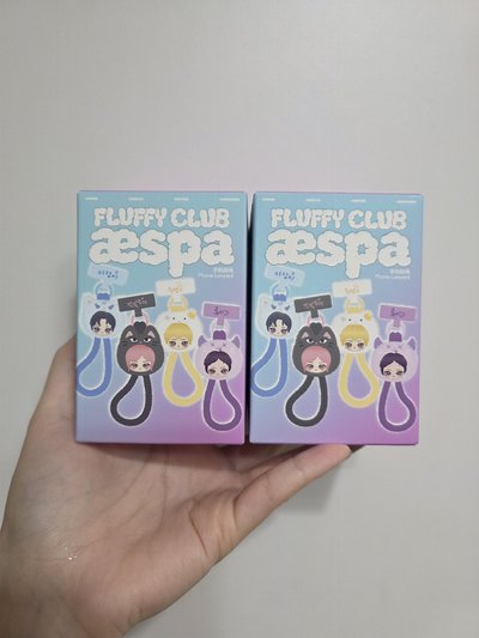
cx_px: 240
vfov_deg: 73.9
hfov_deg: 58.9
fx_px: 424
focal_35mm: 23
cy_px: 319
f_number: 1.7
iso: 100
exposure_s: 1/120
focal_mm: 6.3
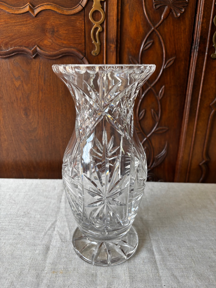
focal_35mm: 26
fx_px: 216
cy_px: 144
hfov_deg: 53.1
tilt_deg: -20.2
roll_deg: -2.0
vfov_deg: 67.3
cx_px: 108
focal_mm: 5.96
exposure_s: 1/100
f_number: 1.6
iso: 40
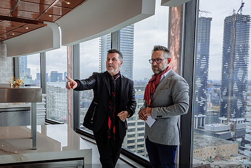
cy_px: 100
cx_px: 88
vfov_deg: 38.8
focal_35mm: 34
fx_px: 237
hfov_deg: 54.9
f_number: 5.6
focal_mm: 16
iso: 200
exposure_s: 1/160
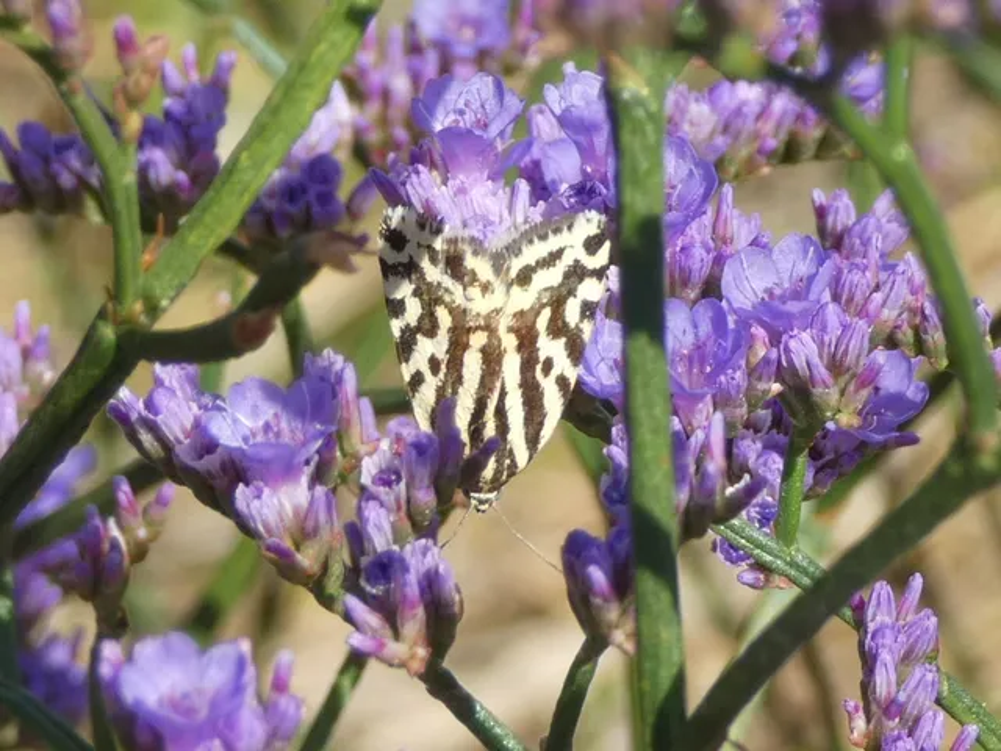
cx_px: 500
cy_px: 376
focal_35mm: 112
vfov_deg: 13.2
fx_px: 3239
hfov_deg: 17.6
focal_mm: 20.1
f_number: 5
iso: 80
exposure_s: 1/125
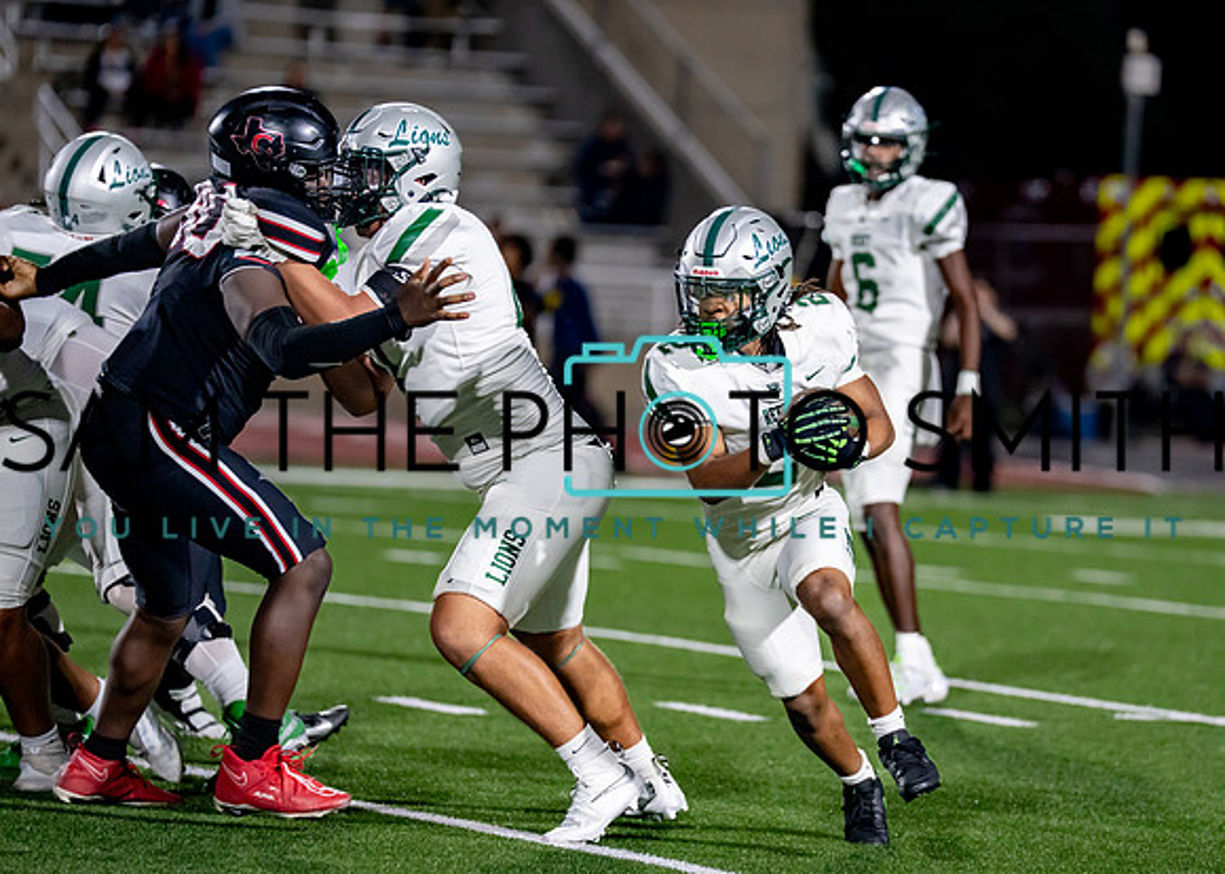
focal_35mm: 235
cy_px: 474
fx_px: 8177
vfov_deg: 6.1
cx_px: 733
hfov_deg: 8.6
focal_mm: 200
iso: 3200
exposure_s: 1/1250
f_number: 2.8
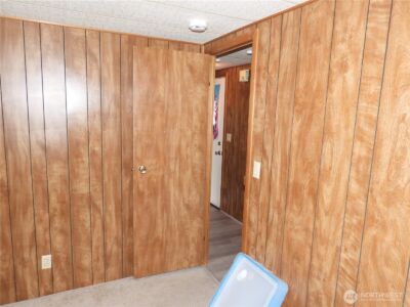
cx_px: 205
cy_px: 154
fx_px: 284
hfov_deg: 71.6
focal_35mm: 24
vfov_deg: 56.8
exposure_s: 1/30
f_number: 2.8
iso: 200
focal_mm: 4.3
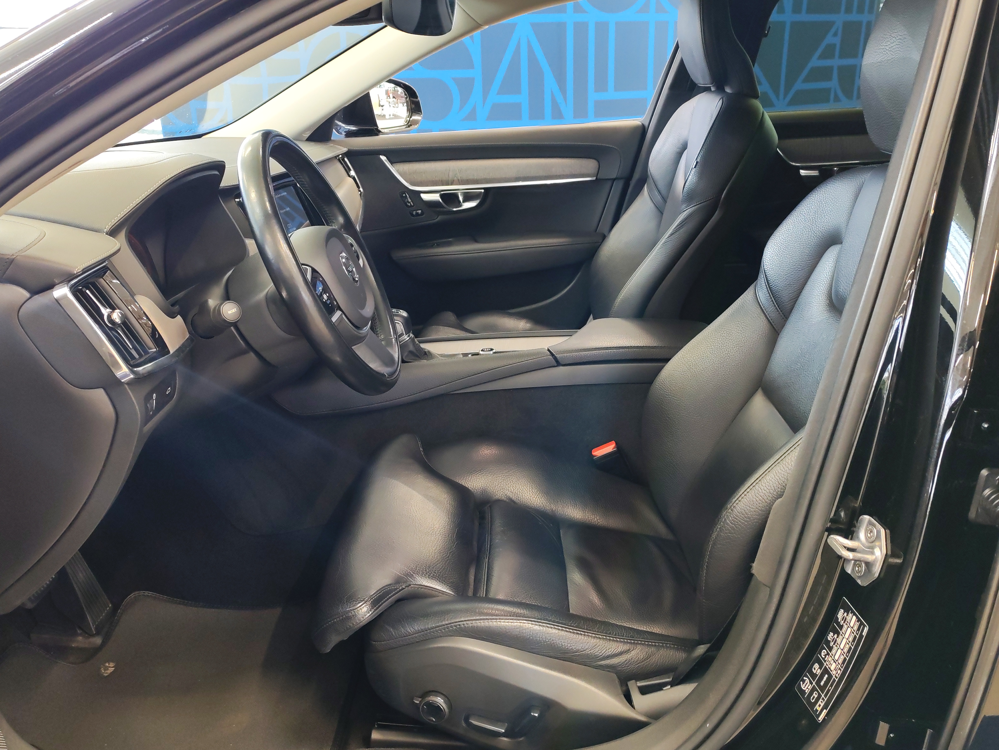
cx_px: 500
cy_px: 375
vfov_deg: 45.4
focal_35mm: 31
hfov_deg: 58.4
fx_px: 895
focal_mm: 6.12
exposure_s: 1/50
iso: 800
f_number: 1.9
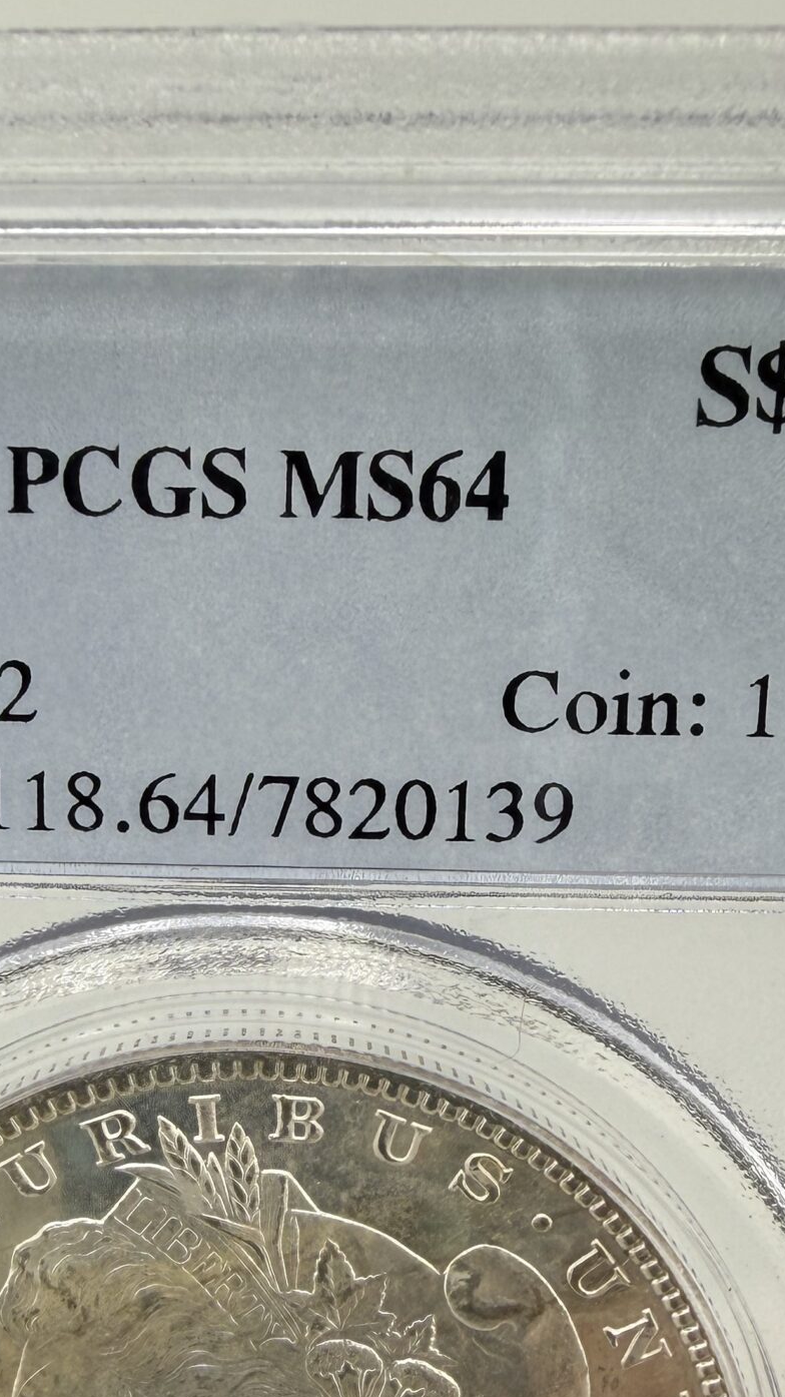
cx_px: 235
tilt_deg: -29.4
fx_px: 1777
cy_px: 1147
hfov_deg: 24.7
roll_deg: -0.8
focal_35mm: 48
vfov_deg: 40.8
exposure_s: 1/755
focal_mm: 2.22
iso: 32
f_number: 2.2
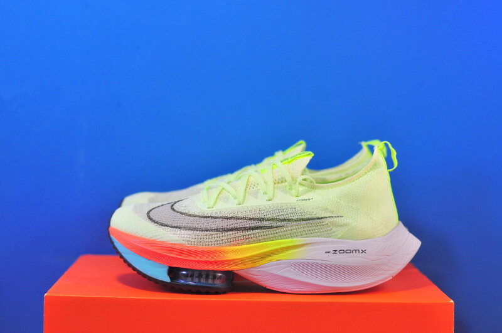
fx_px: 1044
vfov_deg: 18.1
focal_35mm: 75
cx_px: 251
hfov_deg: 27.0
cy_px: 166
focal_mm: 50
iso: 250
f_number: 2.5
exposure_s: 1/320
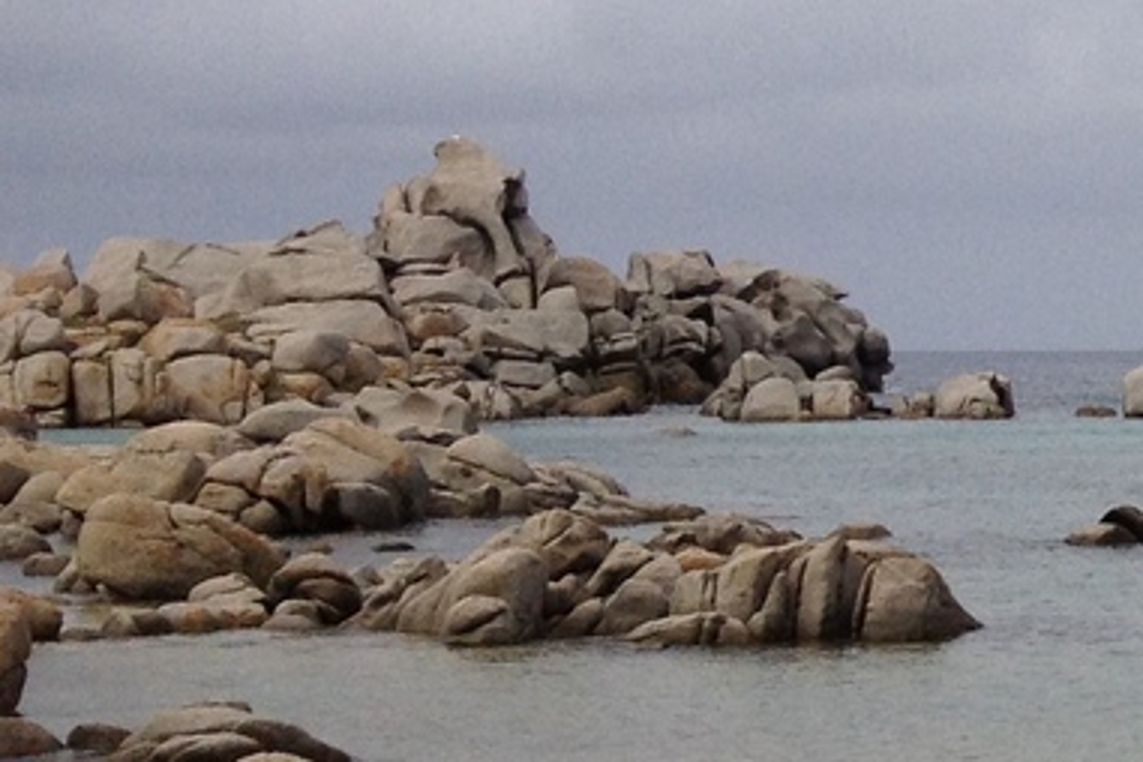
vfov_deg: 9.0
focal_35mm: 153
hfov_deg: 11.9
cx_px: 2313
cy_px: 306
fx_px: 4857
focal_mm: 4.28
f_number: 2.4
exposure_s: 1/2208
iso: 64
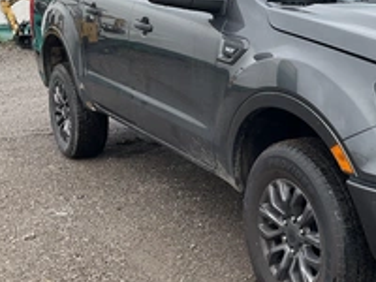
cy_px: 124
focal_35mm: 58
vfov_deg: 25.2
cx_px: 361
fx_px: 630
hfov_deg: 31.2
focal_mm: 3
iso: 25
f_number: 1.8
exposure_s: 1/446
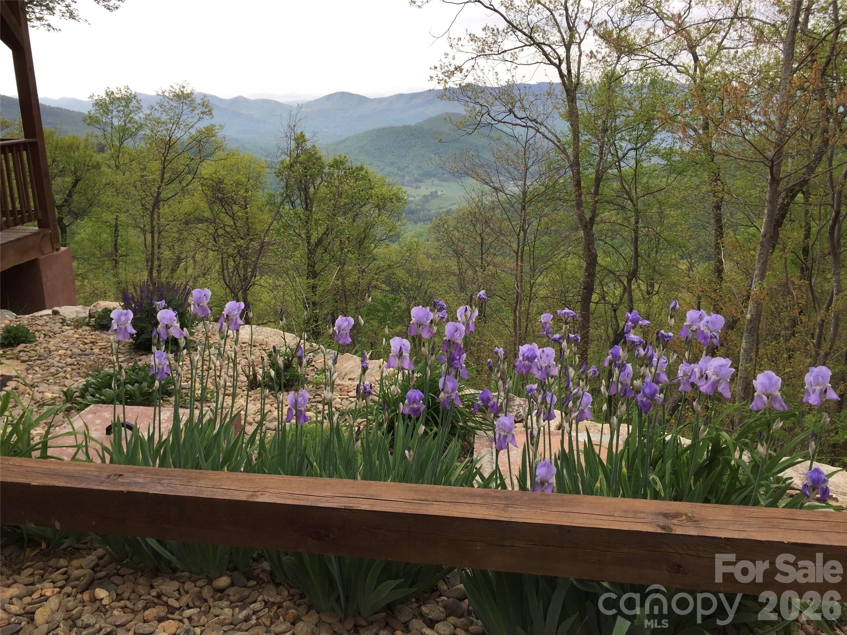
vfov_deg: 48.2
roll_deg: -1.3
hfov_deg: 61.7
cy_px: 318
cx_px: 424
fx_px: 710
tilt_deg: -18.0
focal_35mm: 29
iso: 32
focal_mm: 4.15
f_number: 2.2
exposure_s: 1/807
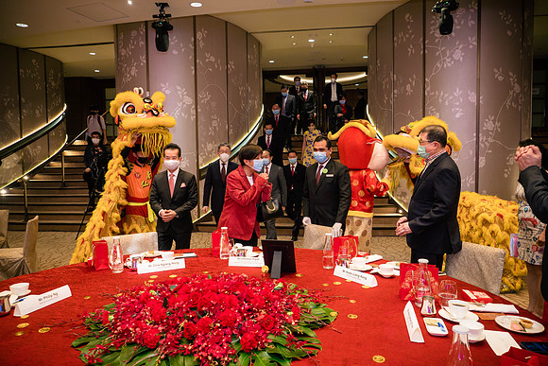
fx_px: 380
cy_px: 183
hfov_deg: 71.6
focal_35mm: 25
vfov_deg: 51.4
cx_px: 274
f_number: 2.8
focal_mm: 12
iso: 1000
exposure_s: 1/160
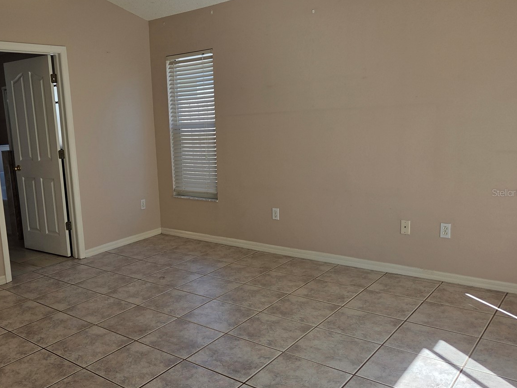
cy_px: 192
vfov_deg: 44.2
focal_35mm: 32
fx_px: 478
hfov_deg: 55.7
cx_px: 175
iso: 80
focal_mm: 5.4
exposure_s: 1/1232
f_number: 1.8
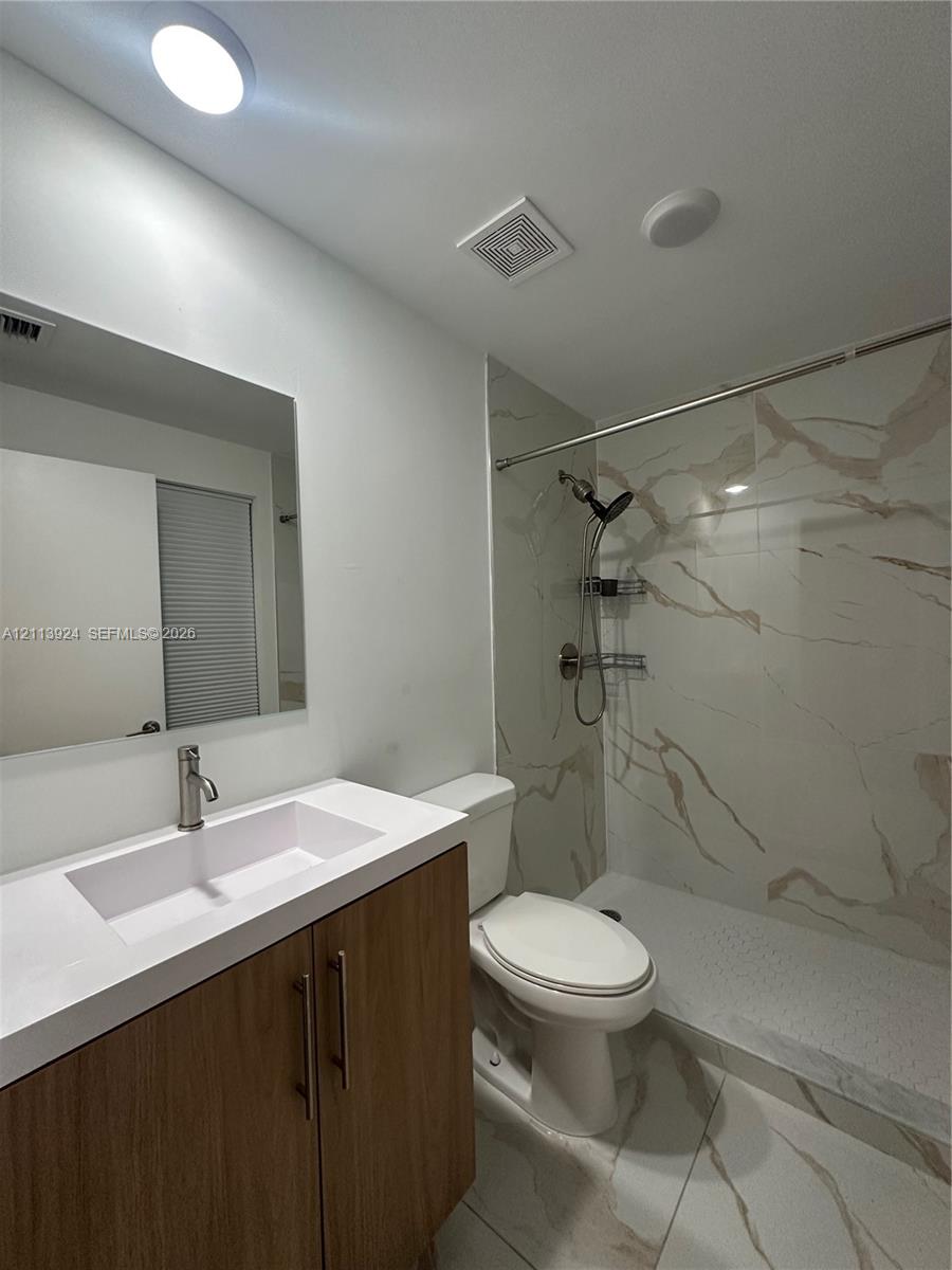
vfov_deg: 102.1
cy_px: 635
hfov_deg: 85.7
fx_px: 513
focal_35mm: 14
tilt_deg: +0.0
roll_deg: +1.5
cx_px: 476
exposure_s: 1/120
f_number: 2.2
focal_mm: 2.22
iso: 250
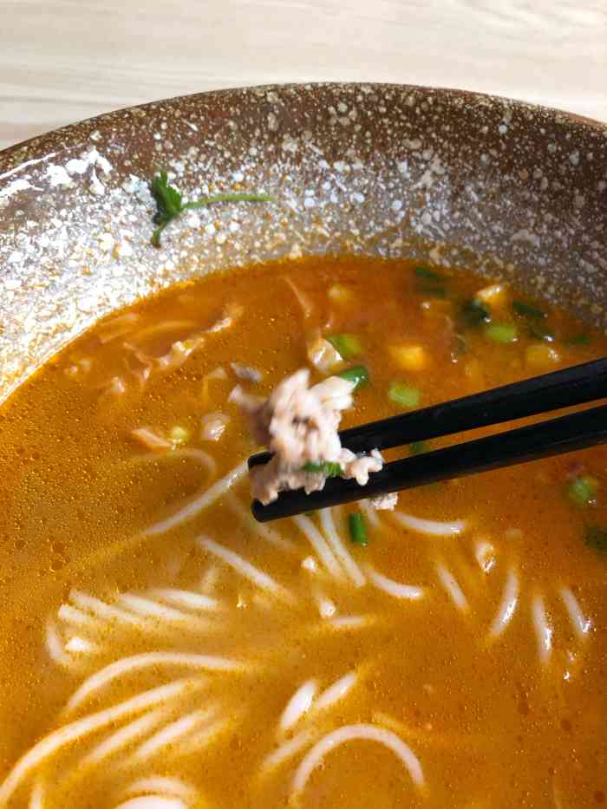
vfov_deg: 63.4
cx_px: 304
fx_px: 654
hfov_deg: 49.8
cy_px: 404
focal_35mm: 28
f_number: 1.8
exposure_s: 1/60
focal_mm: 4
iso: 125
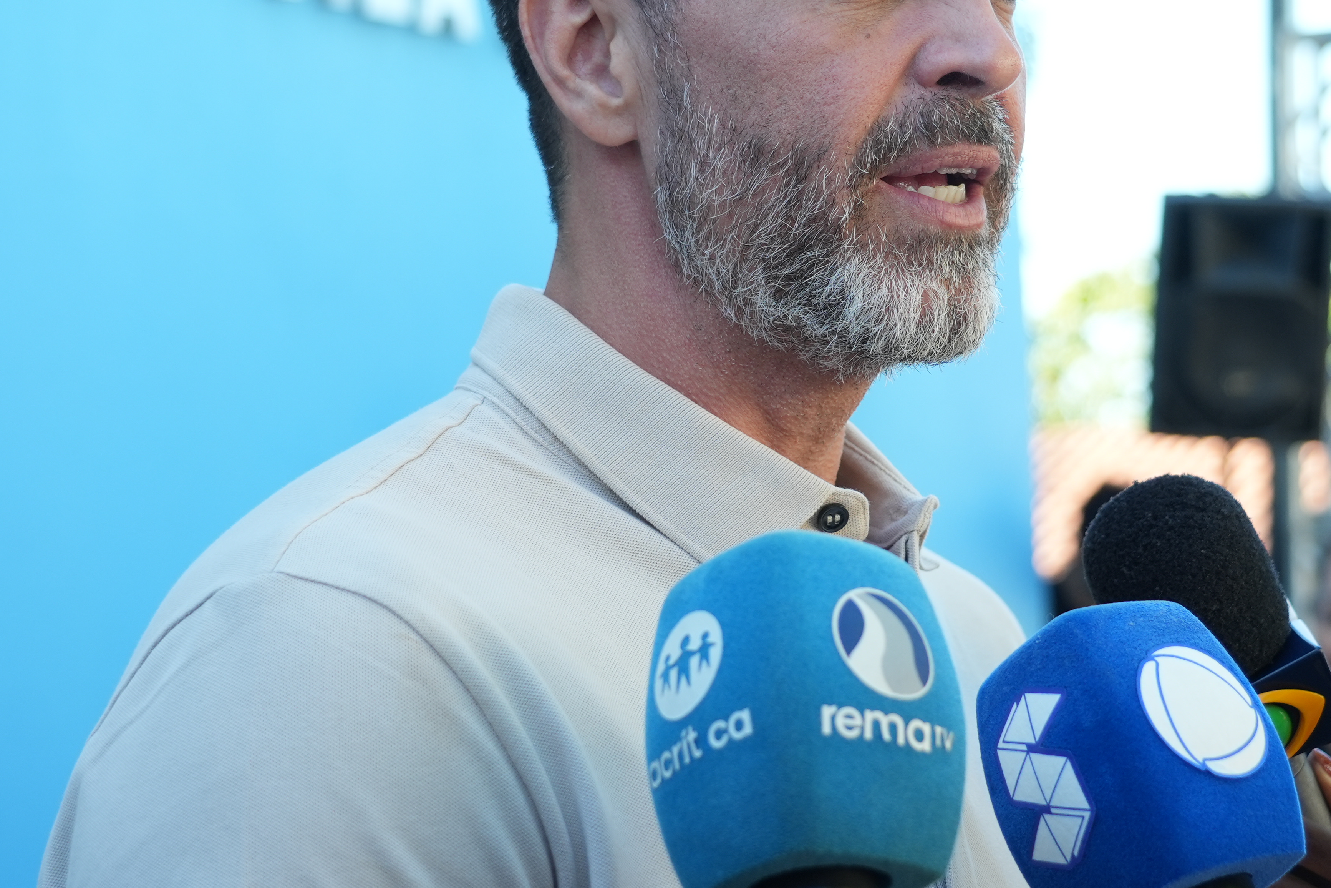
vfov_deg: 15.3
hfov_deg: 22.9
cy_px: 335
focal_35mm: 89
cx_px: 753
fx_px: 3290
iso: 400
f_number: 4
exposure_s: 1/400
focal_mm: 44
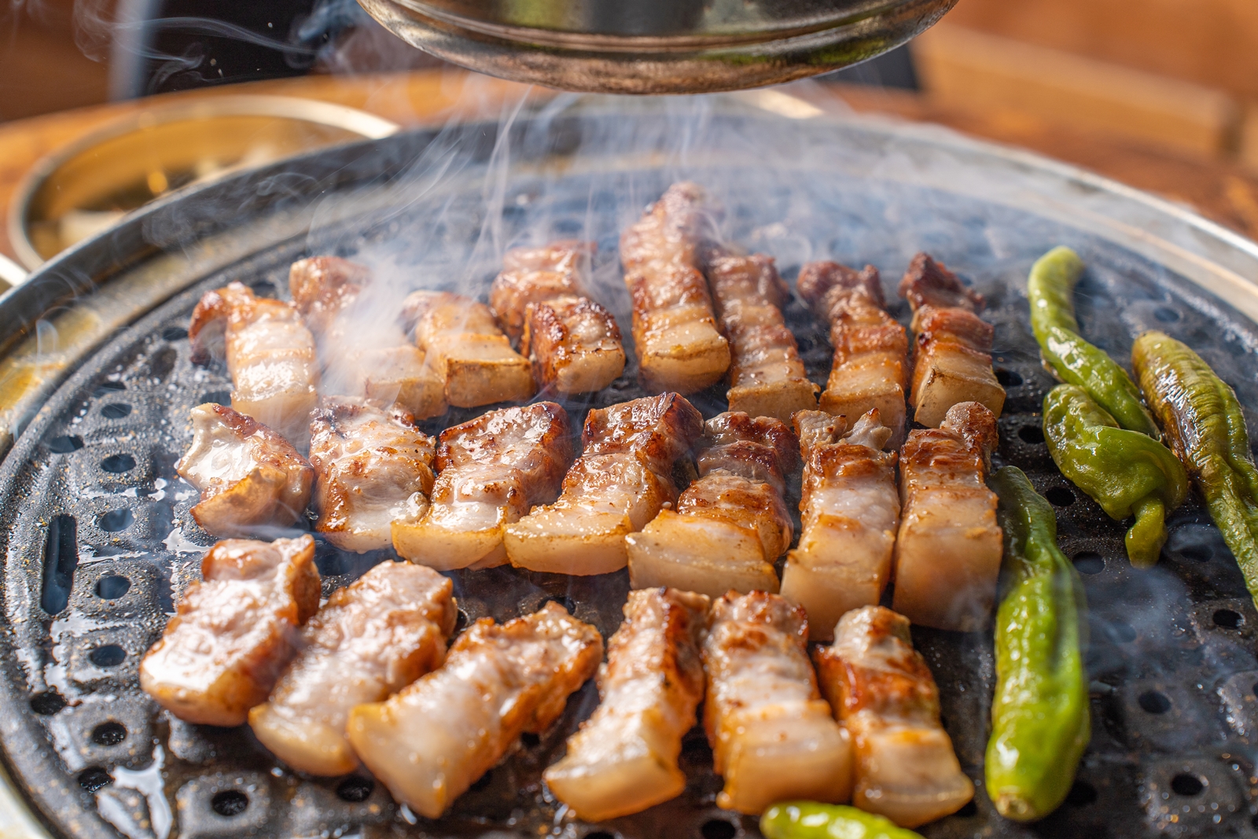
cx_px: 629
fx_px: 2516
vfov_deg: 18.9
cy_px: 420
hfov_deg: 28.1
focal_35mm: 72
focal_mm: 72
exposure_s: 1/125
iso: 100
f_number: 6.3
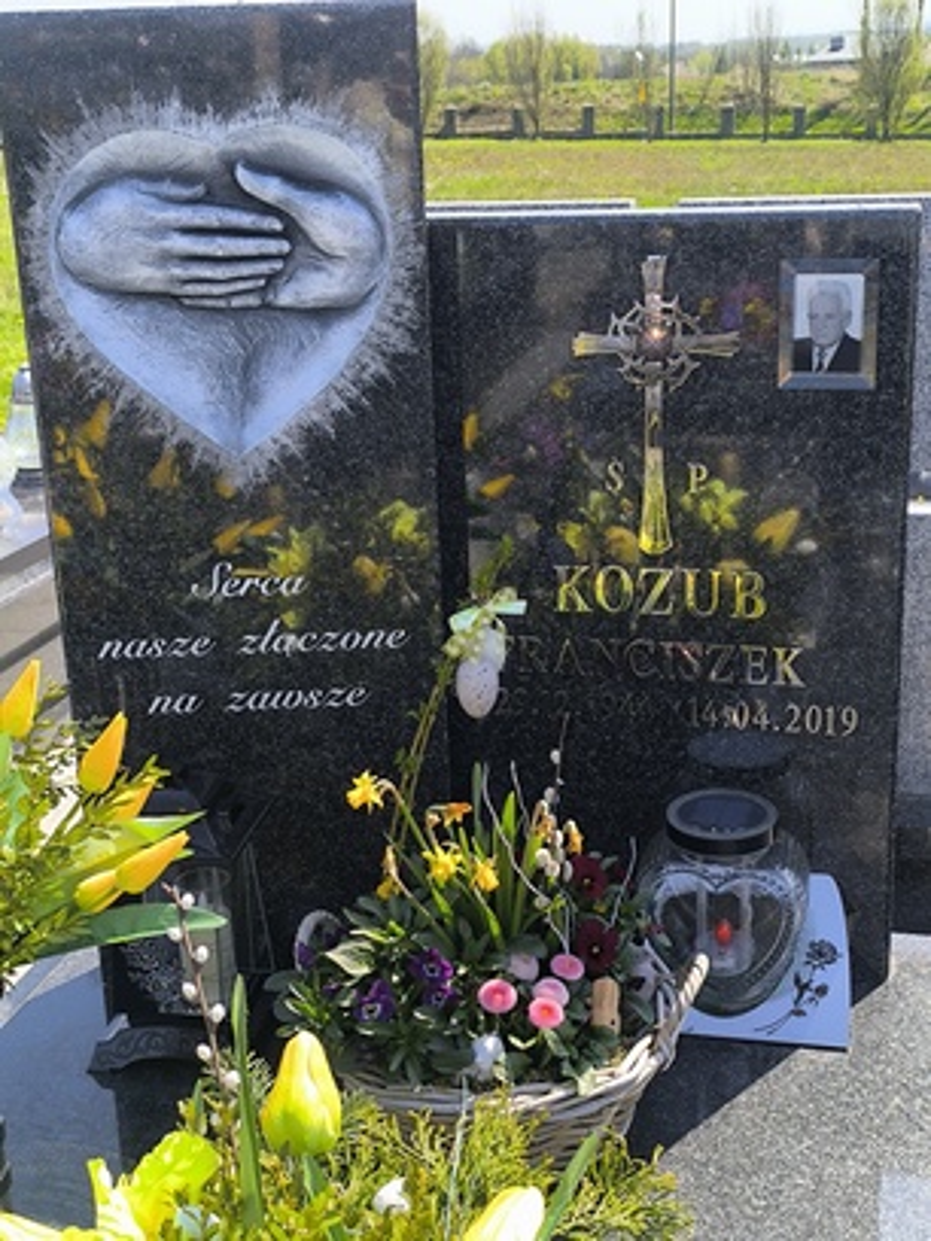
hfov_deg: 31.5
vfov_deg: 41.2
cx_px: 466
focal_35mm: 46
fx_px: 1650
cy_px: 620
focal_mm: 6.14
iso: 50
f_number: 1.65
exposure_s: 1/479
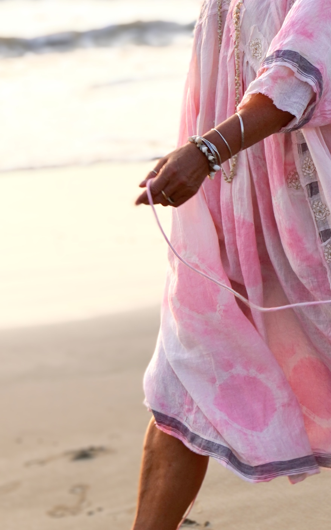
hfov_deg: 13.7
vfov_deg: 21.8
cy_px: 205
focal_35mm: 95
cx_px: 286
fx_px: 1371
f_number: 5.6
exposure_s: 1/250
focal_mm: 34
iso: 100
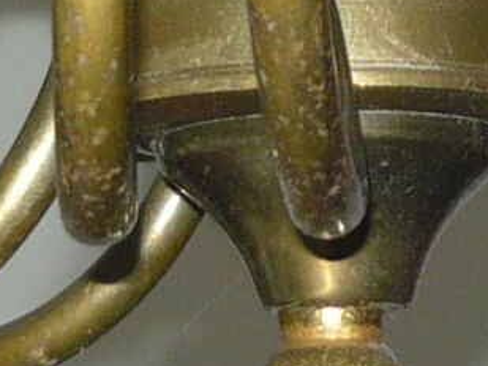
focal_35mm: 362
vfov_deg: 4.1
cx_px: 341
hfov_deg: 5.5
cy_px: -207
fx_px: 5105
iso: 100
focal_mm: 7.2
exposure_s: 1/30
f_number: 3
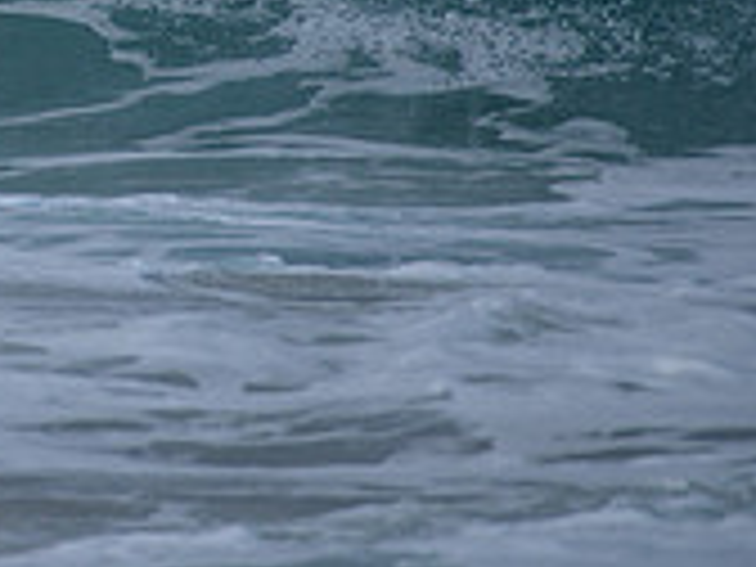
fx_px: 36800
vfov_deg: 0.9
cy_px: -236
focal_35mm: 1685
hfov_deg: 1.2
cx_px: -490
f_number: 5.6
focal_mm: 500
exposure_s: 1/2000
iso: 280
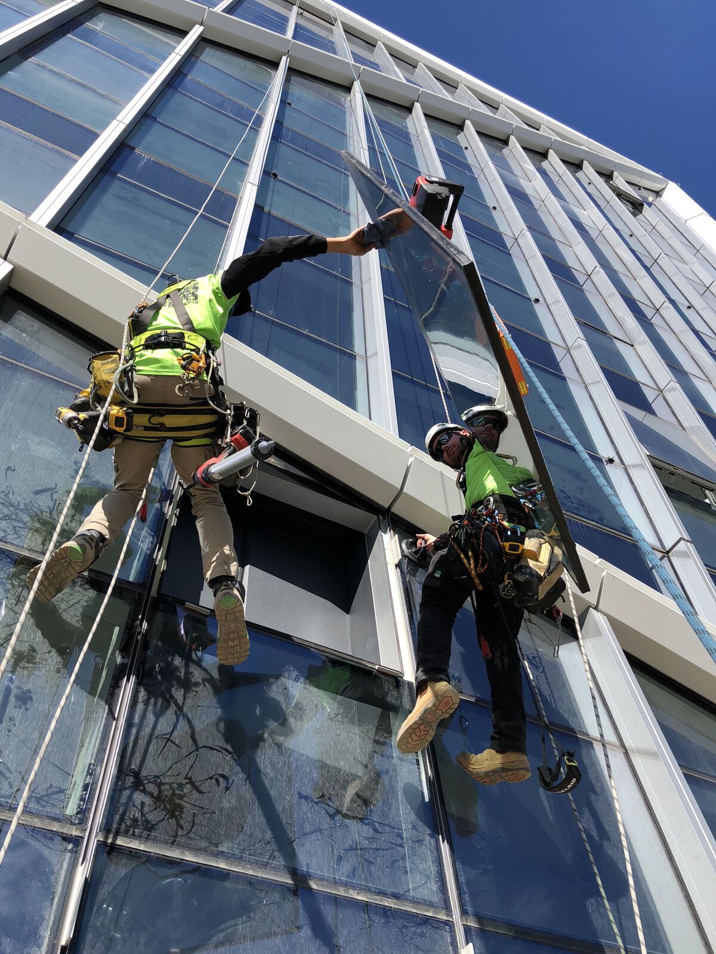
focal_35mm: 28
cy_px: 477
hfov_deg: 49.7
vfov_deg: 63.4
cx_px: 358
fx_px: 772
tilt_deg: +58.5
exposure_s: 1/1312
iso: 20
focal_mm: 4
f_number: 1.8
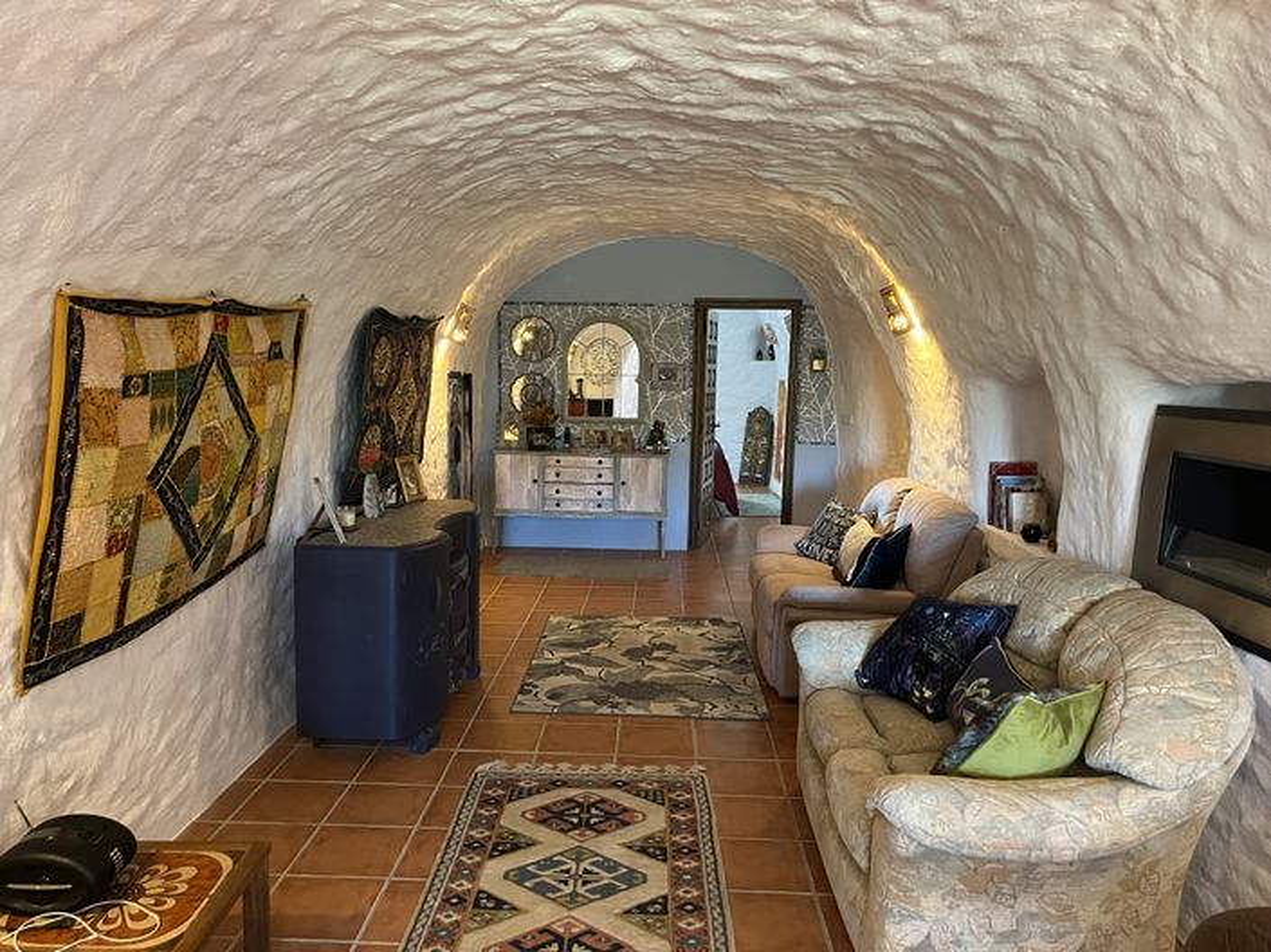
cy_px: 476
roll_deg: -1.4
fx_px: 954
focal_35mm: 26
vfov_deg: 53.0
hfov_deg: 67.3
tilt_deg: -6.4
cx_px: 636
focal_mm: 5.1
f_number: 1.6
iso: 500
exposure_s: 1/51
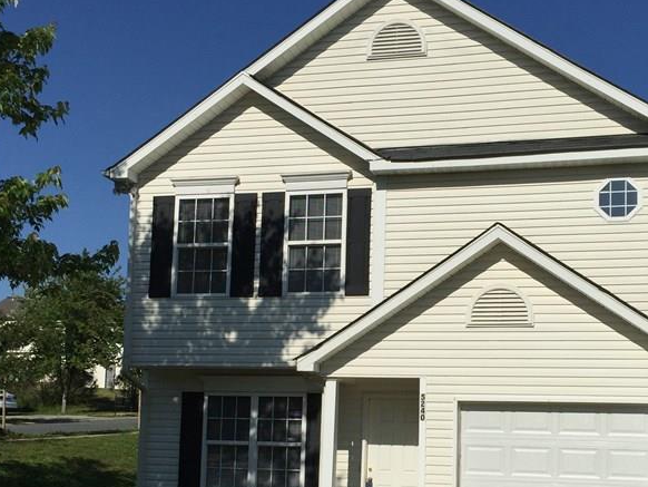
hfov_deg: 37.4
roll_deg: -1.8
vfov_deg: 28.3
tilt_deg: +6.8
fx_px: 955
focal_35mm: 51
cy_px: 352
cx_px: 382
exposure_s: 1/7937
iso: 32
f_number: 2.2
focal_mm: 4.15
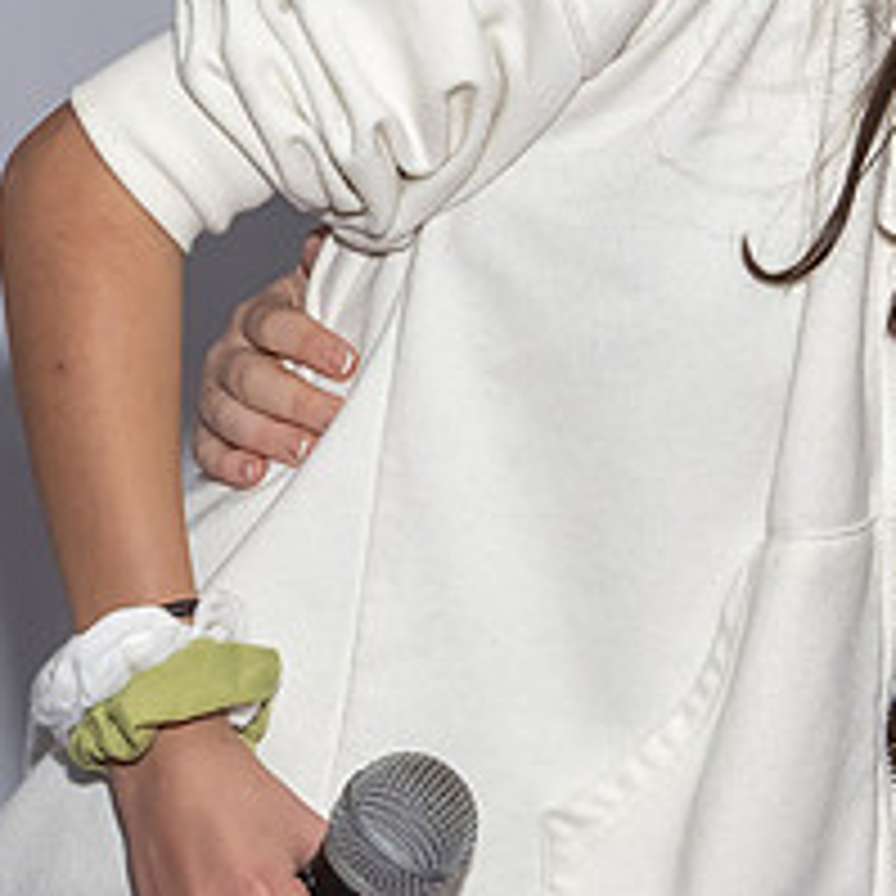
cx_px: 946
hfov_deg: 7.0
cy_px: 126
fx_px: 7321
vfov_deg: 7.0
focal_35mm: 250
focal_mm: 48
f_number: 7.1
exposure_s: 1/250
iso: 1000
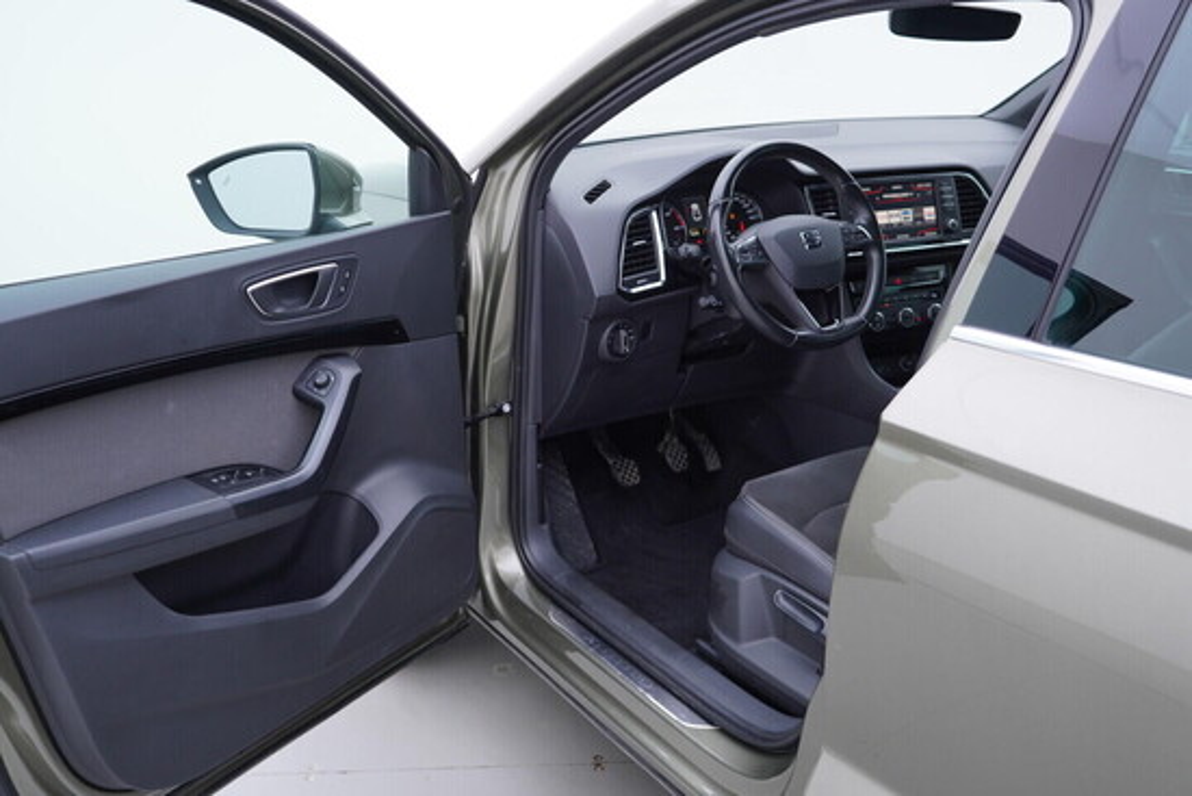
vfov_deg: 36.9
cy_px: 398
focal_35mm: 36
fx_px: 1192
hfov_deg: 53.1
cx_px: 596
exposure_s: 1/40
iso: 125
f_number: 3.2
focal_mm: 24
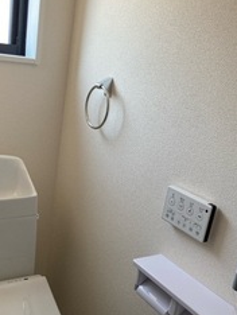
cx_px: 74
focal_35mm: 43
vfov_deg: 43.3
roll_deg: -6.6
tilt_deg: -19.7
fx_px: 392
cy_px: 203
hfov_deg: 33.3
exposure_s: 1/120
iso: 80
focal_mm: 3.99
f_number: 1.8
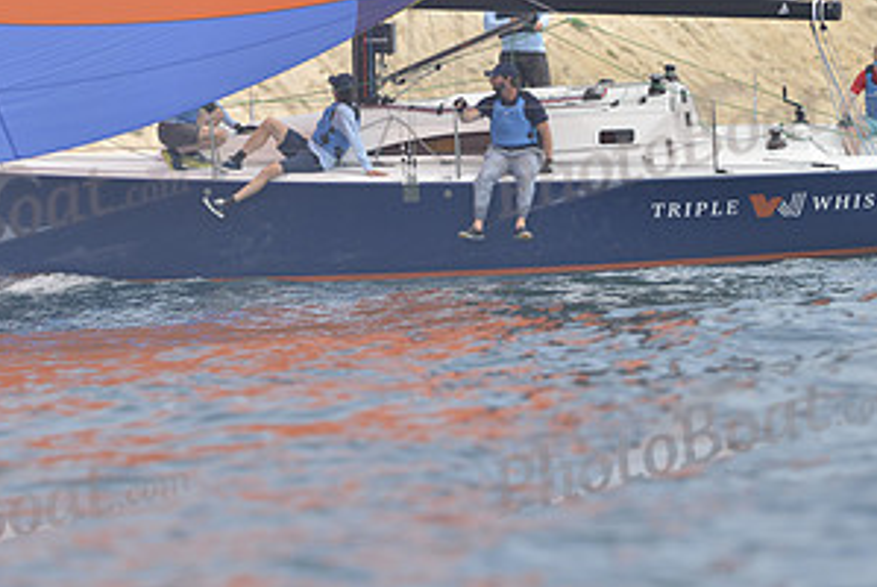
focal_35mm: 543
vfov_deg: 2.5
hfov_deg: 3.8
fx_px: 13241
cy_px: 31
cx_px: 343
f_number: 6.3
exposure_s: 1/1000
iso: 280
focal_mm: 280
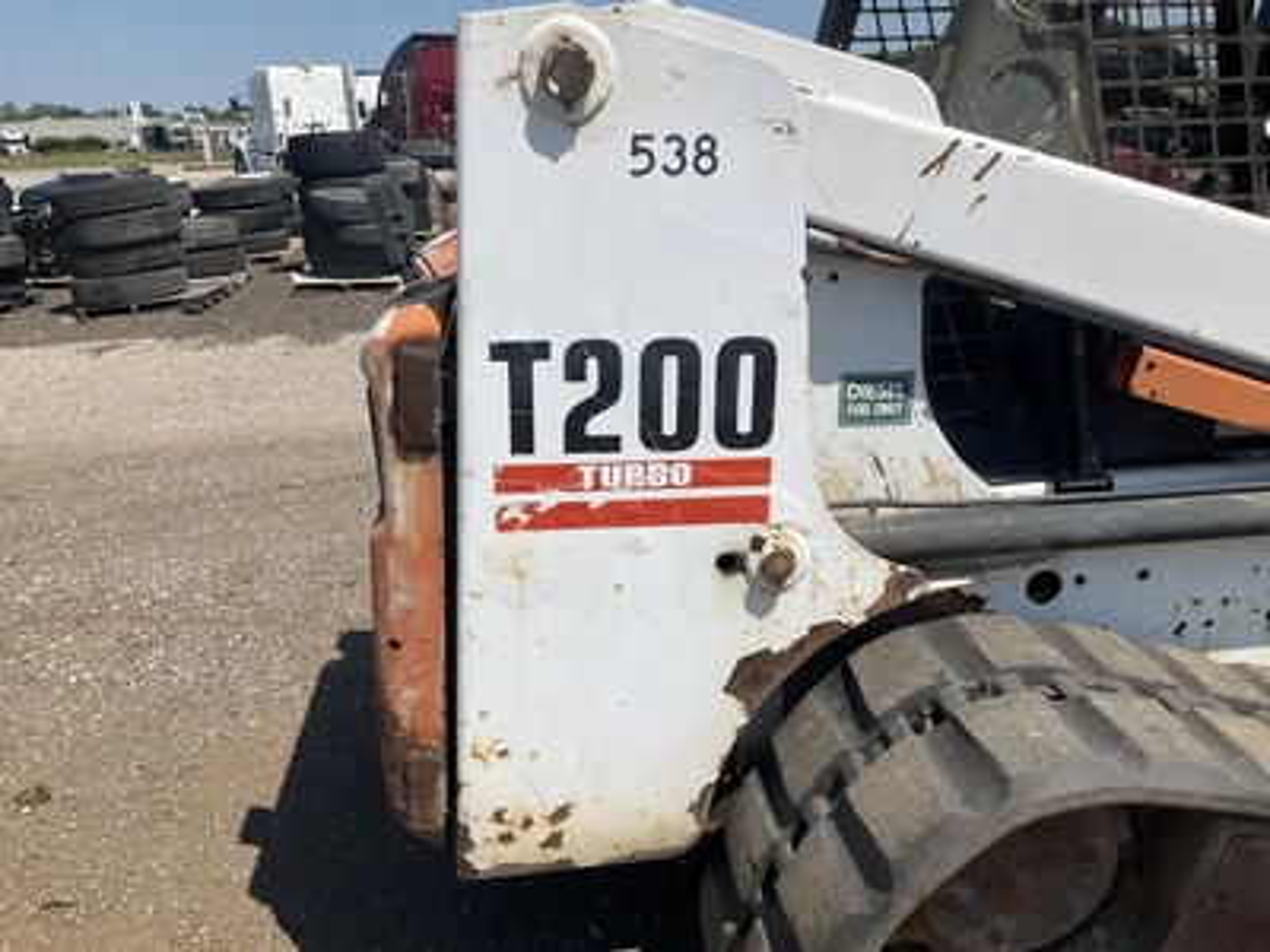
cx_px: 635
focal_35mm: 29
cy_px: 476
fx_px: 1064
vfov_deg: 48.2
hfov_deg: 61.7
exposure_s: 1/2801
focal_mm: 3
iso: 25
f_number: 1.8
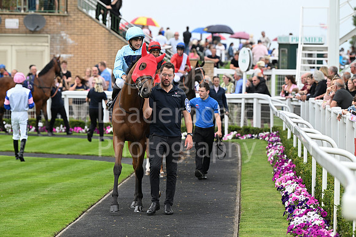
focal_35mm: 175
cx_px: 178
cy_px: 118
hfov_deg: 11.7
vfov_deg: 7.9
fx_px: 1731
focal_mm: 175
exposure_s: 1/1600
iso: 1000
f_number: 5
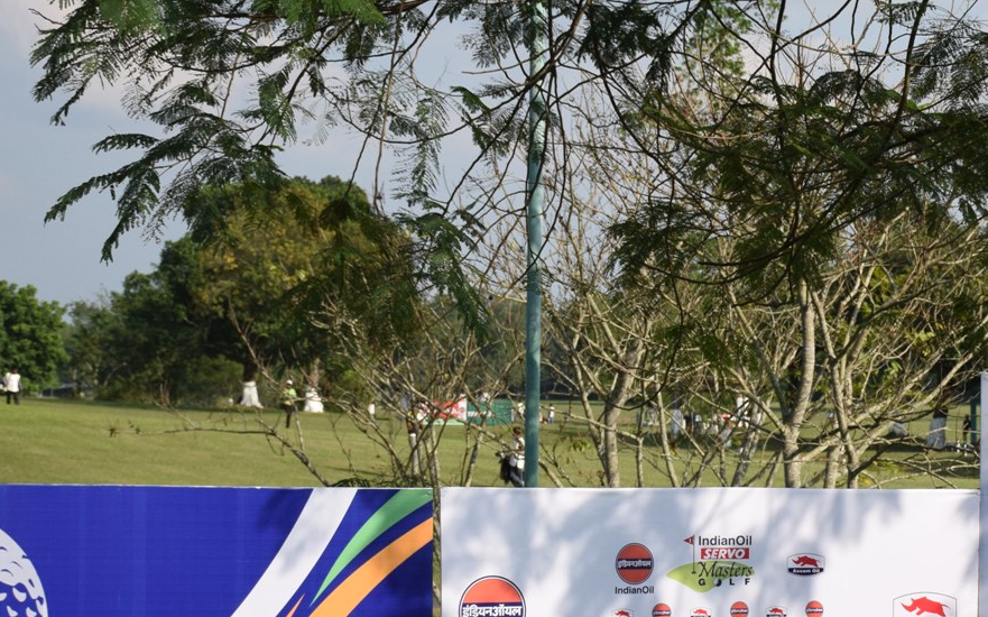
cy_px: 491
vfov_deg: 10.4
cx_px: 797
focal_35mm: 125
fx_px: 3365
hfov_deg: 16.6
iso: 400
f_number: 6.3
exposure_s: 1/1600
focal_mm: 40
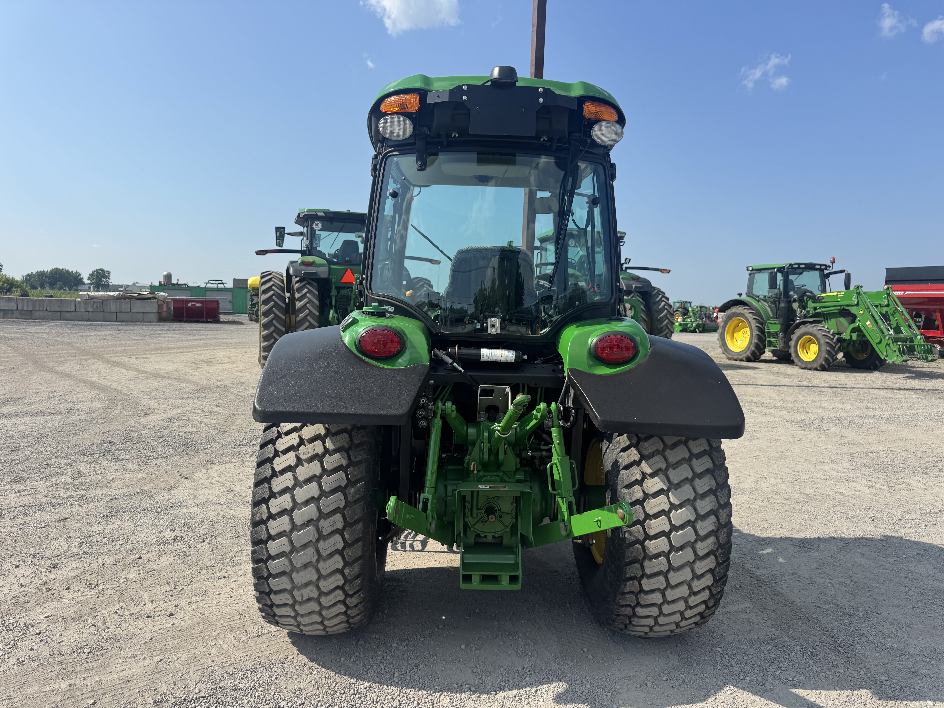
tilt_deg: -3.7
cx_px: 472
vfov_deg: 56.8
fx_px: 654
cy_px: 354
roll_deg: -1.4
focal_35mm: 24
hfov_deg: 71.6
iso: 80
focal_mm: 6.76
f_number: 1.78
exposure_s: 1/4608
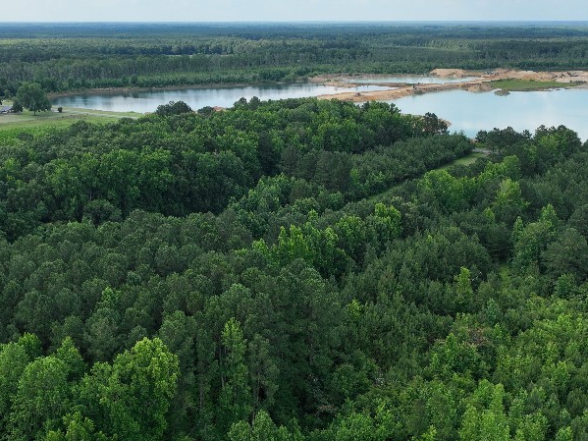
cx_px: 287
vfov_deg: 35.0
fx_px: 696
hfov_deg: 45.8
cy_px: 261
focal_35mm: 41
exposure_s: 1/1250
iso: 220
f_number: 2.8
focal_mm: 12.29
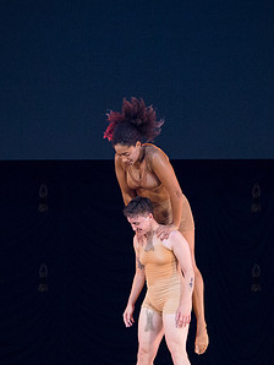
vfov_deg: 4.9
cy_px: 263
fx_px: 4258
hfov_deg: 3.7
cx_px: 165
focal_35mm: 404
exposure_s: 1/1000
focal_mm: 170
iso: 3200
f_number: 2.8
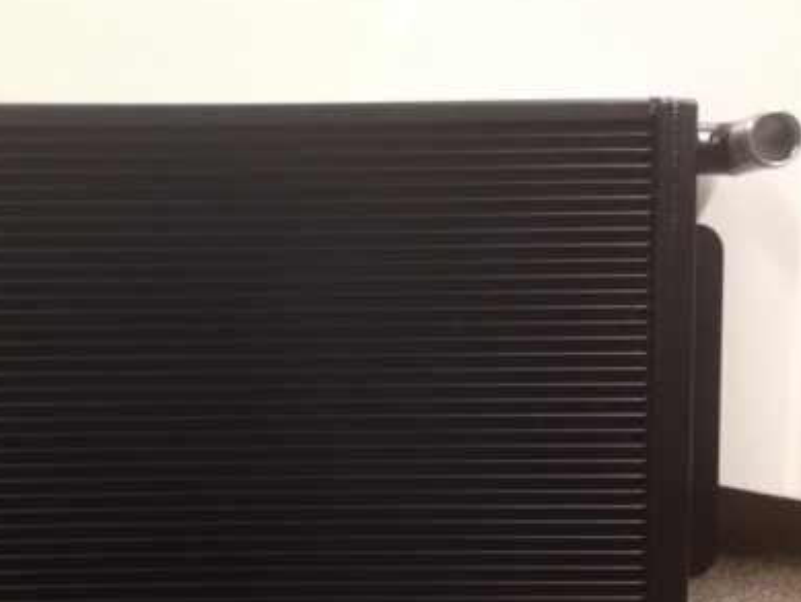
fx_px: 1250
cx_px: 243
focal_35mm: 54
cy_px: 350
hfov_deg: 35.1
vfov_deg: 27.0
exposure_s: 1/20
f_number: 2.4
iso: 160
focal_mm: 4.3
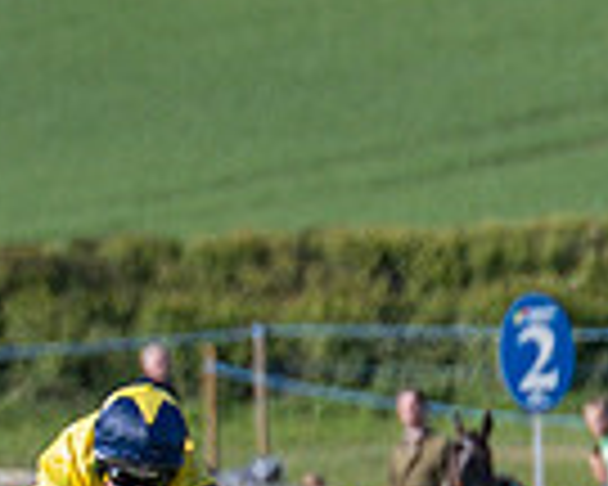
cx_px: 831
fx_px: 44554
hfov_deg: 0.8
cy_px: 566
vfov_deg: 0.6
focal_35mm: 2476
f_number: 2.8
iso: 100
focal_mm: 200
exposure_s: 1/2000
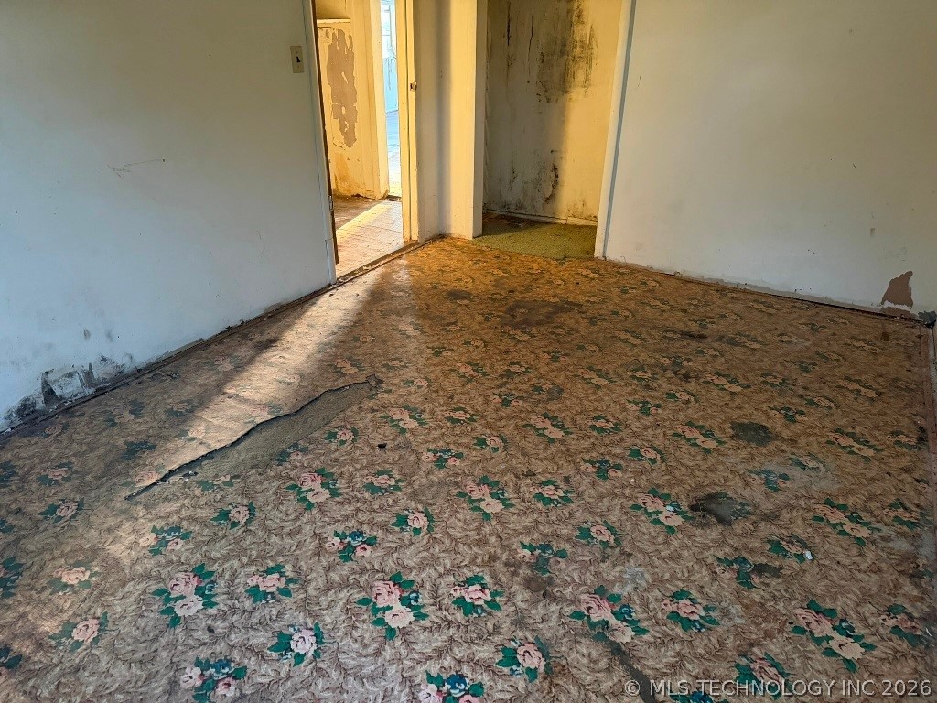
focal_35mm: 24
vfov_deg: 56.8
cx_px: 468
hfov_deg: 71.6
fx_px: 650
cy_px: 352
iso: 800
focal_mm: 6.76
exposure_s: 1/40
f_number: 1.78
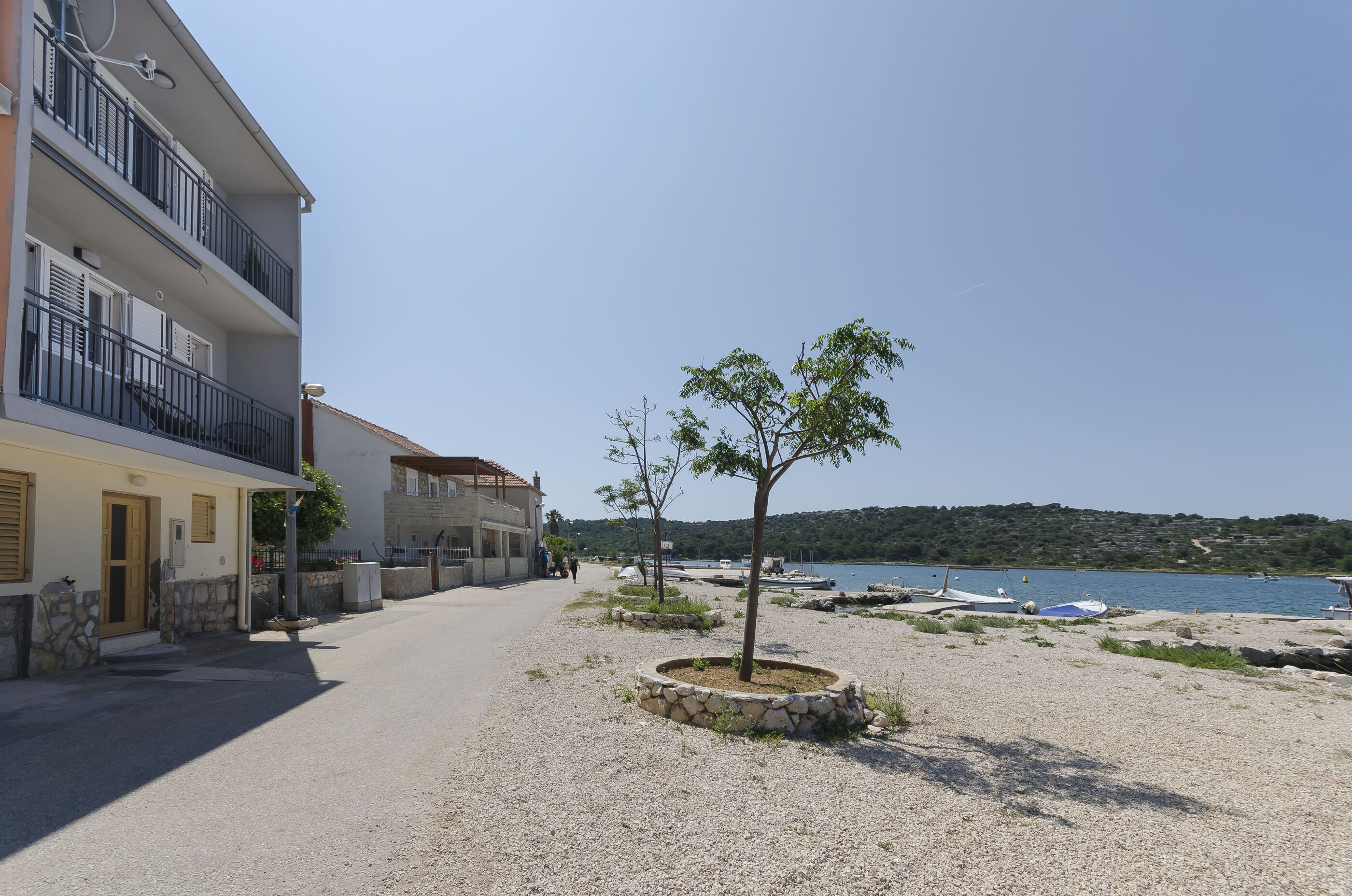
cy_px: 448
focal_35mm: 15
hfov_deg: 100.5
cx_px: 676
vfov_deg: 77.1
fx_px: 562
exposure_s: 1/400
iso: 100
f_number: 9
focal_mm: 10
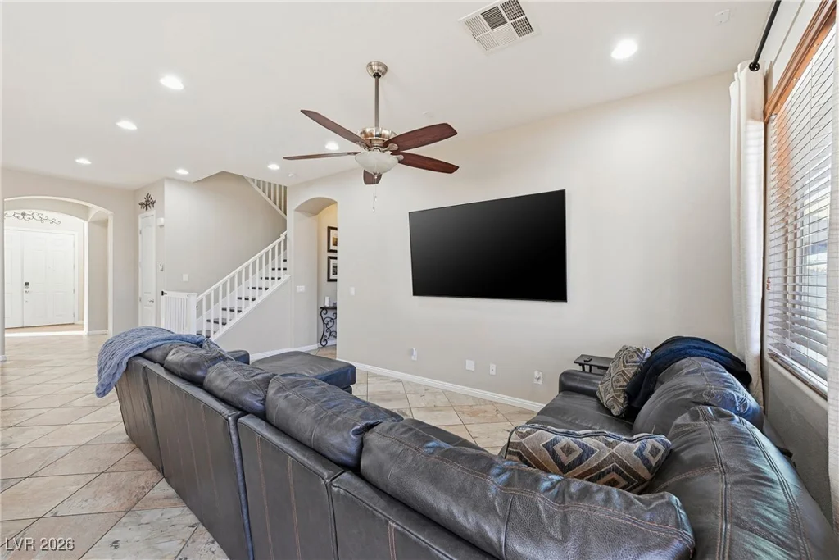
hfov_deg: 102.3
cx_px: 420
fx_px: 338
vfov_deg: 79.2
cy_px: 280
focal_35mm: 14
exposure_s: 1/80
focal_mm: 14.5
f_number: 9
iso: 500
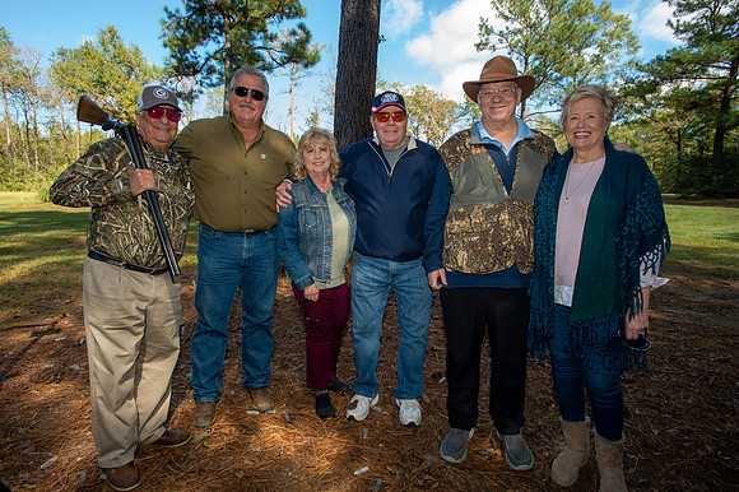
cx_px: 370
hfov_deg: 84.0
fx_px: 410
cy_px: 246
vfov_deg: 61.9
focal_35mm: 20
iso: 125
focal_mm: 20
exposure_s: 1/60
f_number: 6.3
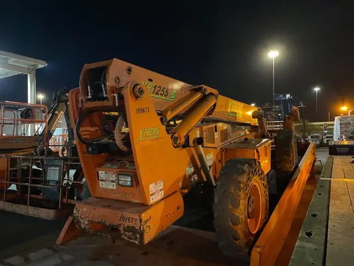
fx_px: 266
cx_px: 177
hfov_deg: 67.3
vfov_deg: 53.1
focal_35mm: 26
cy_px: 133
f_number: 1.6
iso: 1000
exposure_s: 1/20
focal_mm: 4.2
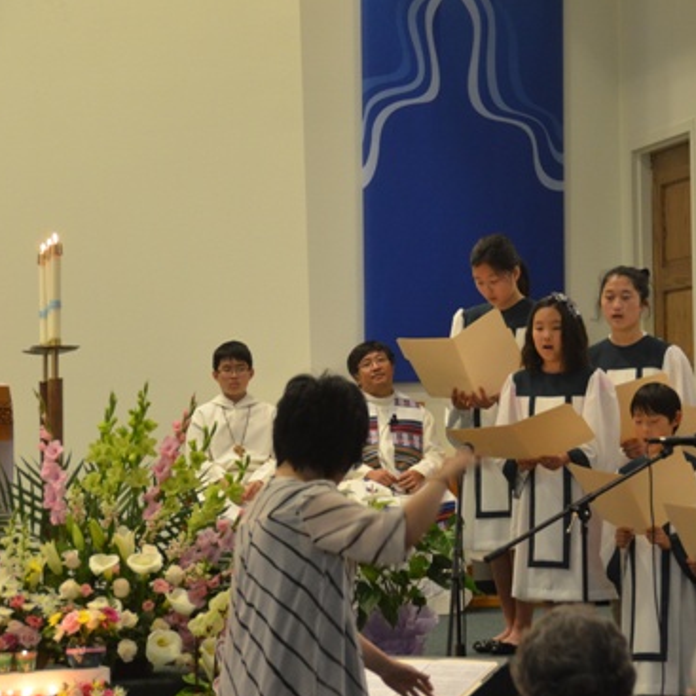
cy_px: 398
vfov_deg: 13.1
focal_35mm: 133
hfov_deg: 13.1
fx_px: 3025
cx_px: 522
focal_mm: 60
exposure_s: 1/30
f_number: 4.8
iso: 1250
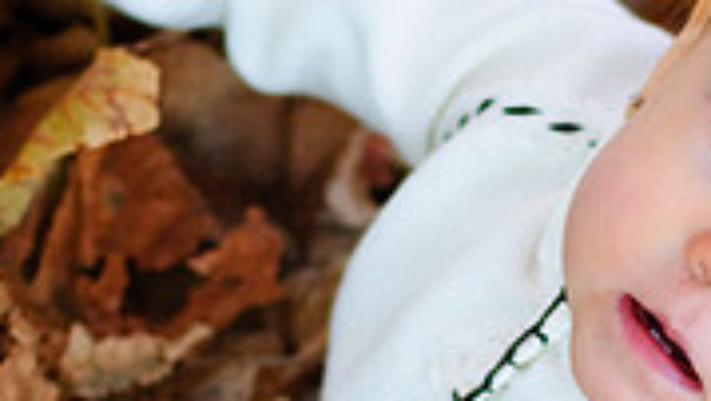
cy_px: 357
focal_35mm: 255
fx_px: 4811
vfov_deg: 4.8
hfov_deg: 8.4
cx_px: 616
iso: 250
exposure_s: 1/320
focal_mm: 50
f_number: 2.5
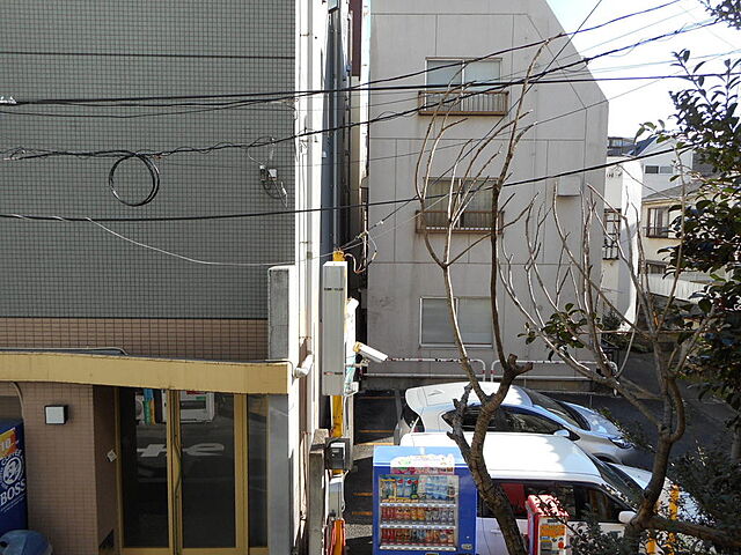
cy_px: 278
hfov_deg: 69.4
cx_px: 370
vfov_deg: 54.9
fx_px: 535
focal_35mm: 25
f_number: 3.7
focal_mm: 4.5
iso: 80
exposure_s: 1/250
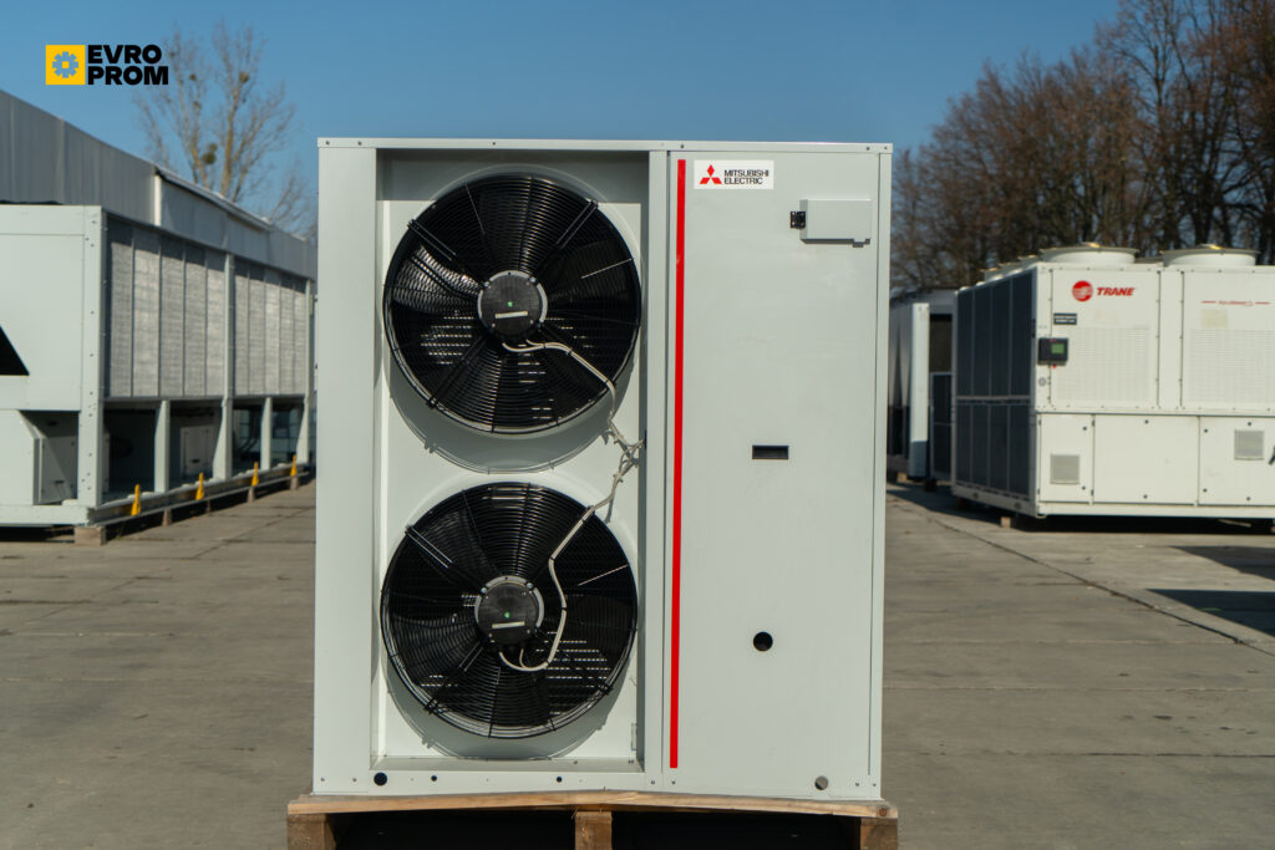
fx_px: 1913
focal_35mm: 54
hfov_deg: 36.9
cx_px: 638
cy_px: 425
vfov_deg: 25.1
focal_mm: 54
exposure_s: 1/1000
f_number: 4
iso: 100
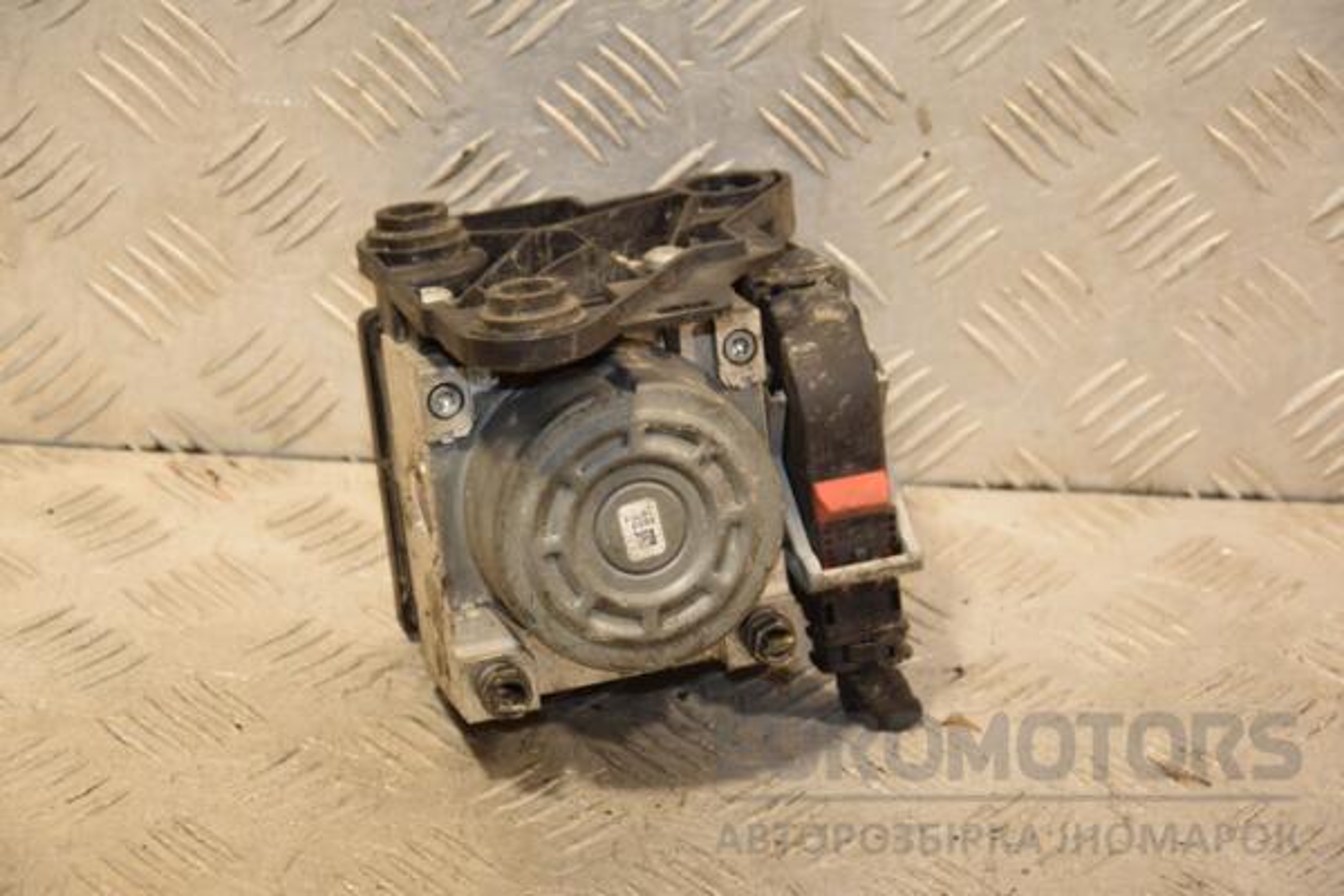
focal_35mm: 112
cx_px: 672
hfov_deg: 18.2
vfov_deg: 12.2
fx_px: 4200
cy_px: 448
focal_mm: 75
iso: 800
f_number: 5.6
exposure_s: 1/200
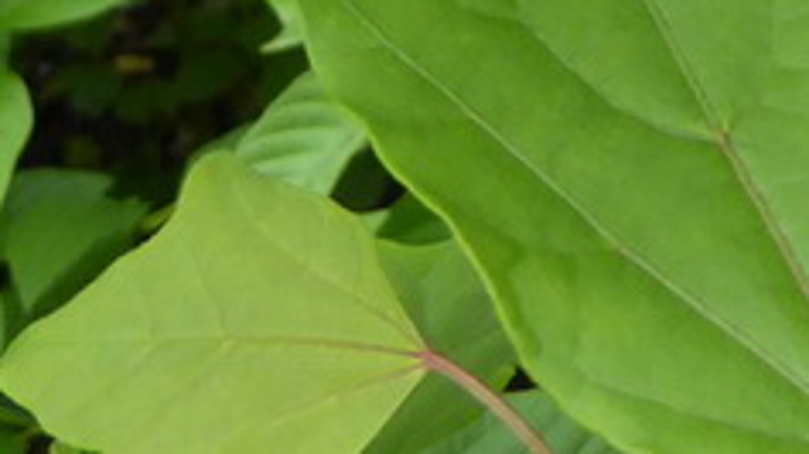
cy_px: -782
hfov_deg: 16.8
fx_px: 2658
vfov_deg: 8.5
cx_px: 857
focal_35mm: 124
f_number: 3.3
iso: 200
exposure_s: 1/200
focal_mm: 4.3
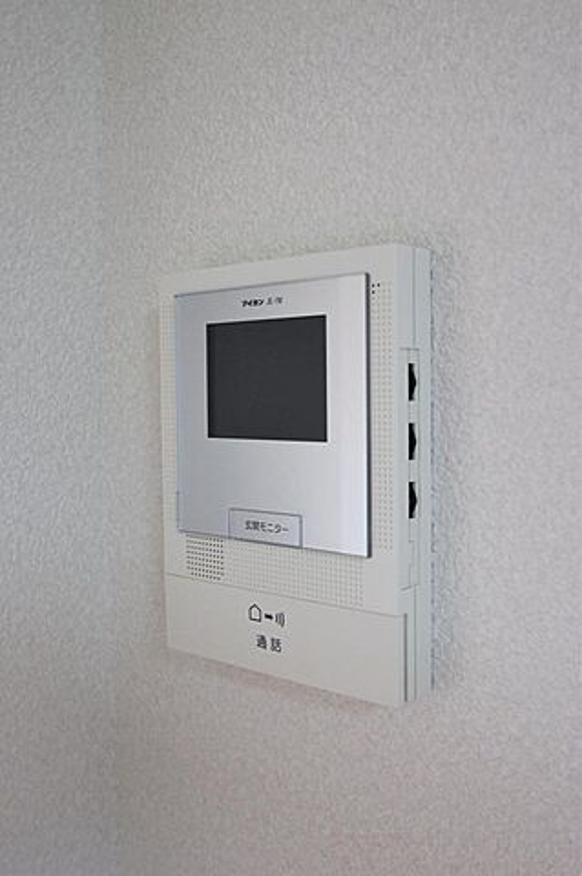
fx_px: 875
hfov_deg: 36.8
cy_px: 438
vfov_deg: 53.2
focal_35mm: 36
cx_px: 291
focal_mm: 24
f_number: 4.5
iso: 320
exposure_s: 1/40
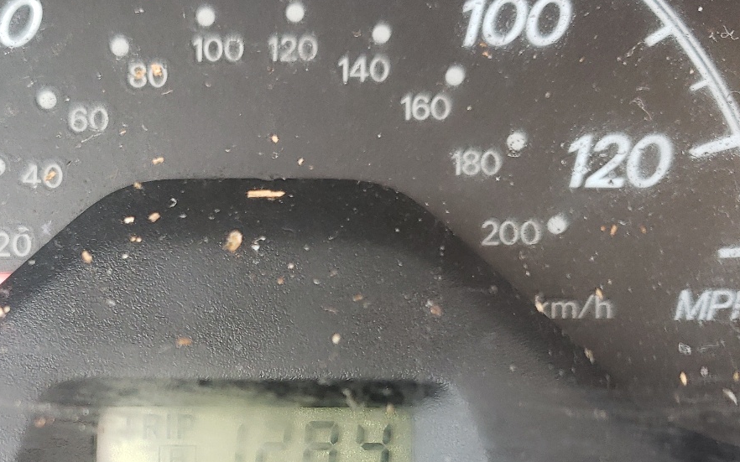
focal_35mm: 50
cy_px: 468
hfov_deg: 39.9
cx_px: 259
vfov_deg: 24.6
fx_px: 1008
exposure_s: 1/60.2
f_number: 1.5
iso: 109
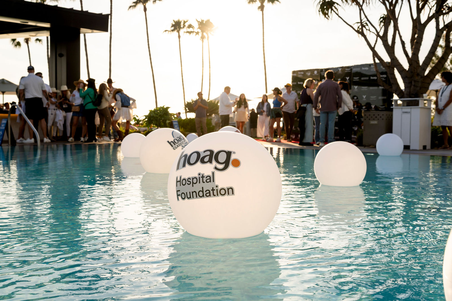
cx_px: 222
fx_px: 497
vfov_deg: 33.7
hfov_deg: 48.9
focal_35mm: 40
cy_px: 144
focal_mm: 35
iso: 200
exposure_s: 1/640
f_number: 6.3
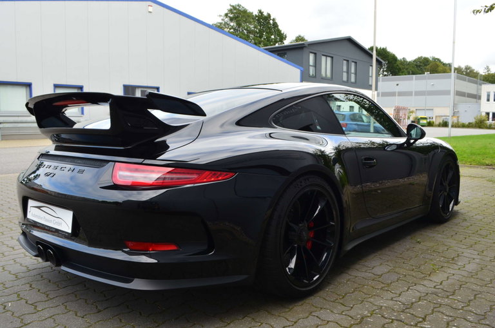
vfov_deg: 39.8
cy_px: 164
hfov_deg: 57.3
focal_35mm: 33
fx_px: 453
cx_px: 248
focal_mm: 22
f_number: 10
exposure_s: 1/60
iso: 320
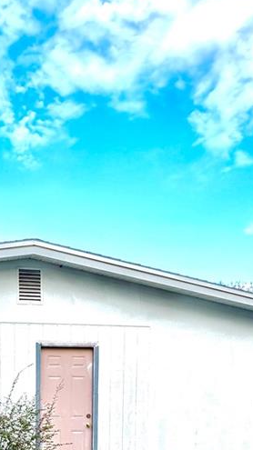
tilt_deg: -5.0
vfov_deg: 48.3
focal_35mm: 37
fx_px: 442
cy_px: 406
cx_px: 63
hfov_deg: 31.4
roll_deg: -0.4
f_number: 2.2
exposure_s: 1/821
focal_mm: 2.22
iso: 50
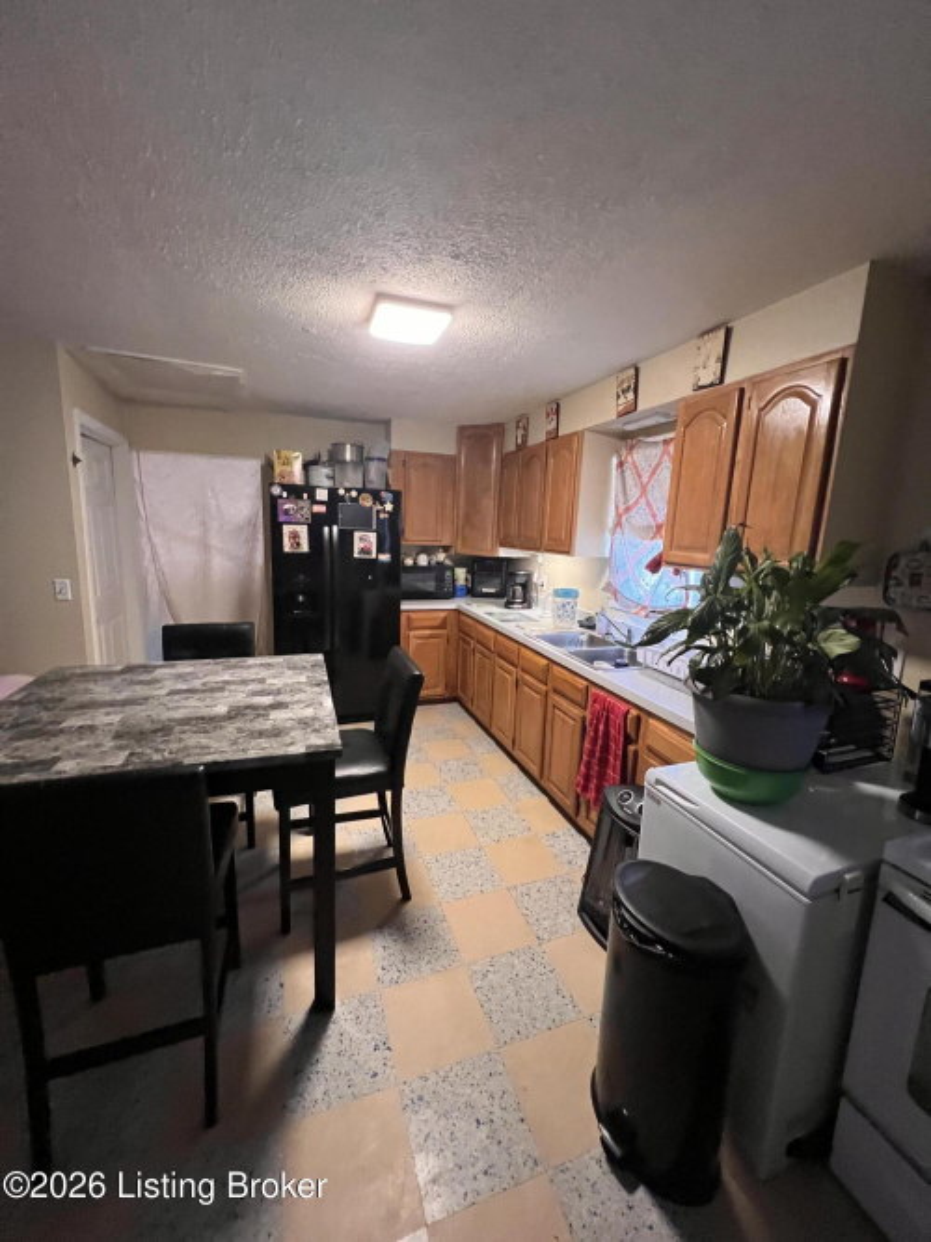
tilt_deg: -8.9
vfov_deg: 106.2
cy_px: 621
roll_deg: -4.3
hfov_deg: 89.9
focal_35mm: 13
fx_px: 466
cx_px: 466
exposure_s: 1/60
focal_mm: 1.57
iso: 800
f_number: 1.8
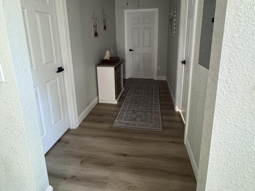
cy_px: 66
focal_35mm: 19
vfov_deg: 67.0
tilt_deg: -11.9
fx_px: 140
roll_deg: +1.1
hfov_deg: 84.7
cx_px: 129
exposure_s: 1/60
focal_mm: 2.22
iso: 1250
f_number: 2.2
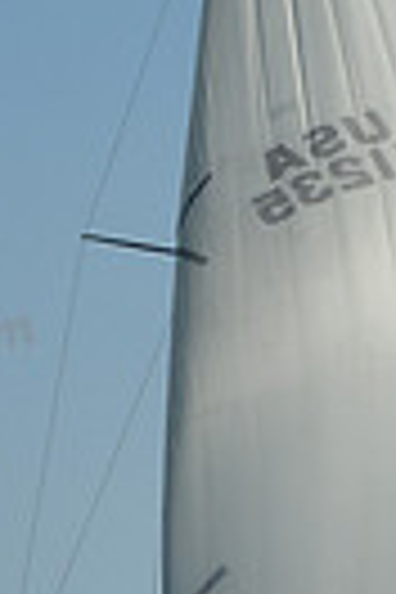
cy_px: 567
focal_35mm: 379
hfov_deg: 3.6
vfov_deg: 5.4
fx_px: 6253
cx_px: 268
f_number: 9
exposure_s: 1/640
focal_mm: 86
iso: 320
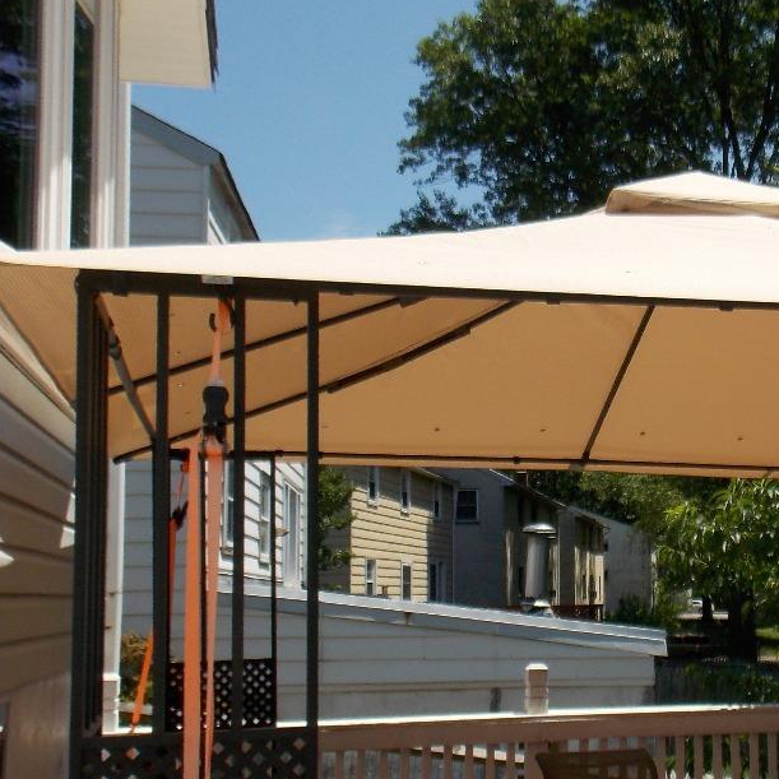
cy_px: 487
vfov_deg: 33.9
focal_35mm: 50
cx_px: 611
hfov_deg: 33.2
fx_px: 1273
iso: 80
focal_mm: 4.3
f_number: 3.1
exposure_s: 1/1500
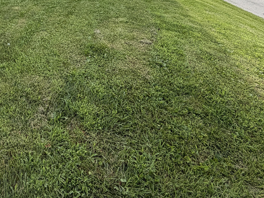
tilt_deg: +4.5
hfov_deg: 43.2
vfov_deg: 30.1
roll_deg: -1.6
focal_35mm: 38
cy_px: -59
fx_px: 290
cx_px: 10
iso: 40
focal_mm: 2.22
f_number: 2.2
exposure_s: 1/540
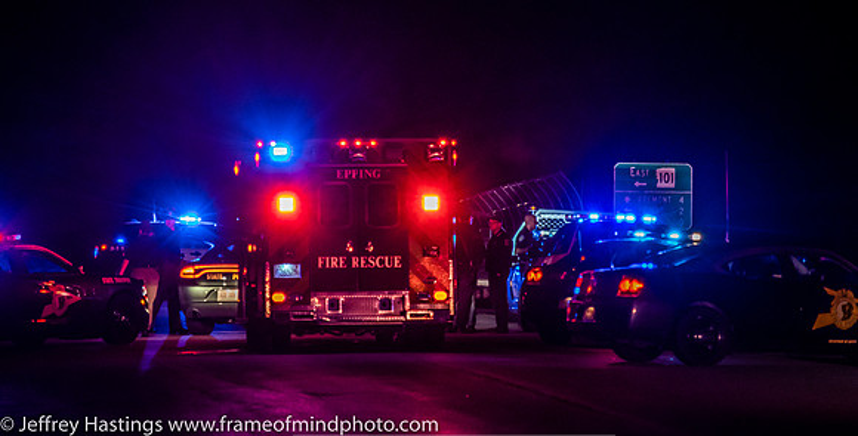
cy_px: 233
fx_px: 3893
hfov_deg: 12.6
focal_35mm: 175
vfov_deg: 6.4
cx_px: 416
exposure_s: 1/80
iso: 2000
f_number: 4.5
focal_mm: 102
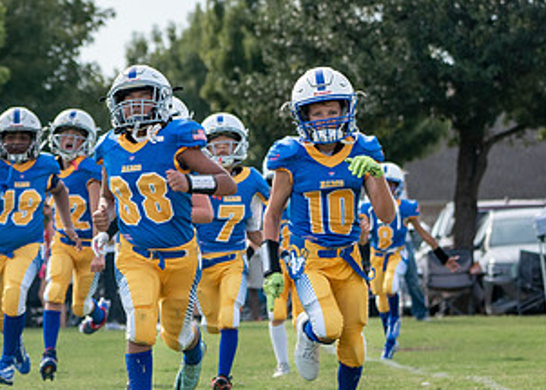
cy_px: 257
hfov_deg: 5.8
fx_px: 5381
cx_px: -158
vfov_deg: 4.2
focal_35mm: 347
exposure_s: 1/1600
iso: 250
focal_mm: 116
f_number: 5
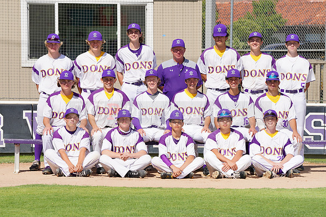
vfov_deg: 6.1
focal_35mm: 224
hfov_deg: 9.2
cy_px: 108
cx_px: 163
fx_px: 2027
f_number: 11
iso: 100
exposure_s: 1/250
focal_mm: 224
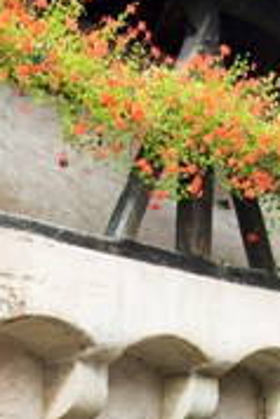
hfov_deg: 12.7
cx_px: 122
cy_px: 567
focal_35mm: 108
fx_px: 1257
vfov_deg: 17.6
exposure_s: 1/200
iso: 100
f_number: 6.3
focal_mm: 20
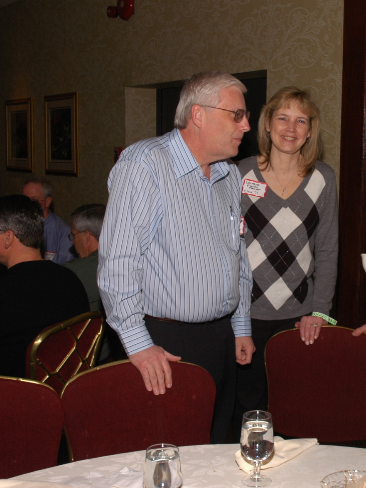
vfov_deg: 36.2
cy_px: 240
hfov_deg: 26.8
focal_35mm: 53
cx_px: 312
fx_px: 747
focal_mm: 24
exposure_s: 1/80
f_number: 8
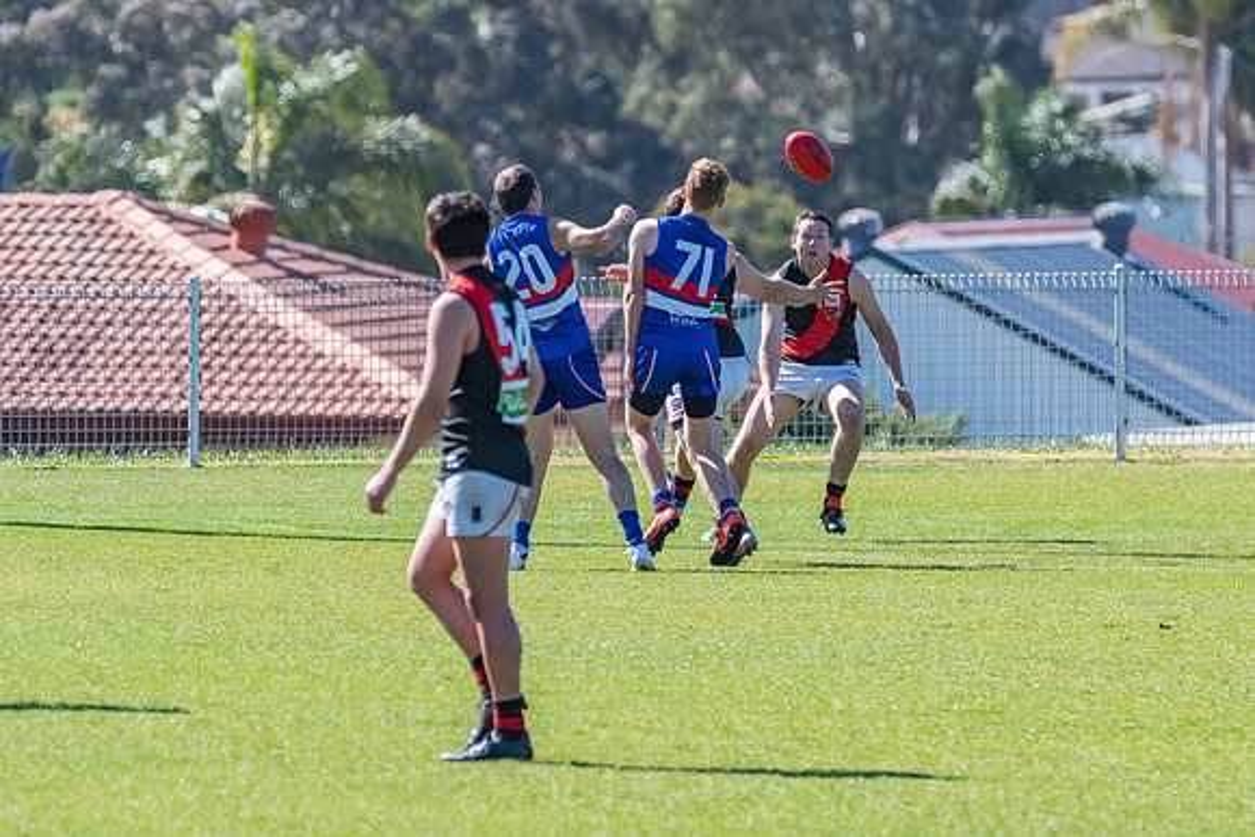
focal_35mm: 768
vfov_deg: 1.8
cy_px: 398
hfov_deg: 2.7
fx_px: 26777
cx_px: 760
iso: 800
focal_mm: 400
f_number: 8
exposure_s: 1/1250
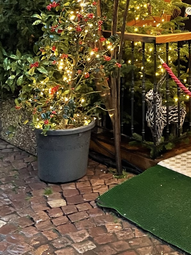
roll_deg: +2.3
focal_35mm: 67
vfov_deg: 26.4
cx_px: 185
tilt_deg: +4.1
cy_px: -33
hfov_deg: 21.3
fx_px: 493
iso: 640
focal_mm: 4.2
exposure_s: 1/33
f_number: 1.6
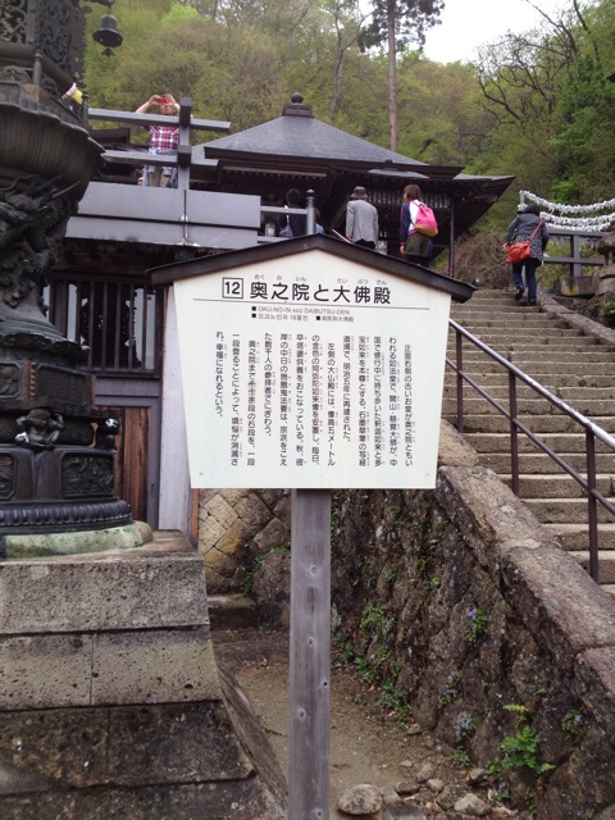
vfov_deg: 52.6
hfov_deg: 40.7
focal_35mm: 35
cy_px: 410
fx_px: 829
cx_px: 308
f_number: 2.4
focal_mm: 4.28
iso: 64
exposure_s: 1/166
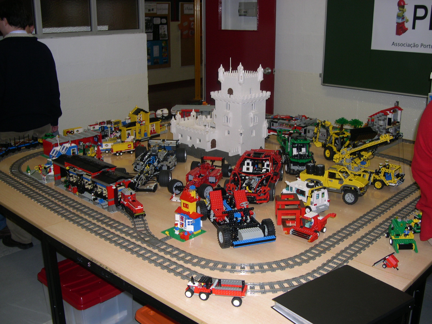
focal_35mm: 38
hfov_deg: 49.0
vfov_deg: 37.7
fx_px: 474
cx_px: 216
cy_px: 162
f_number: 2.8
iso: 100
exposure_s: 1/60
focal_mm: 8
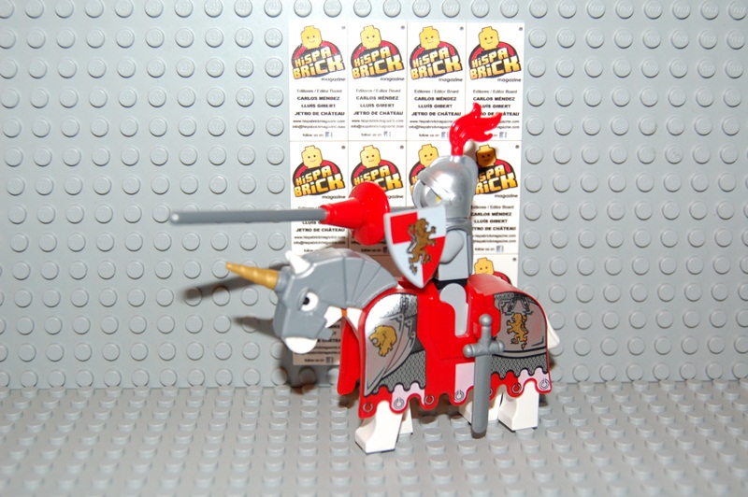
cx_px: 374
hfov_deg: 38.9
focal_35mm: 51
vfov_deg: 26.4
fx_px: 1059
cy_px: 248
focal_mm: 34
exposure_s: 1/60
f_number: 4.5
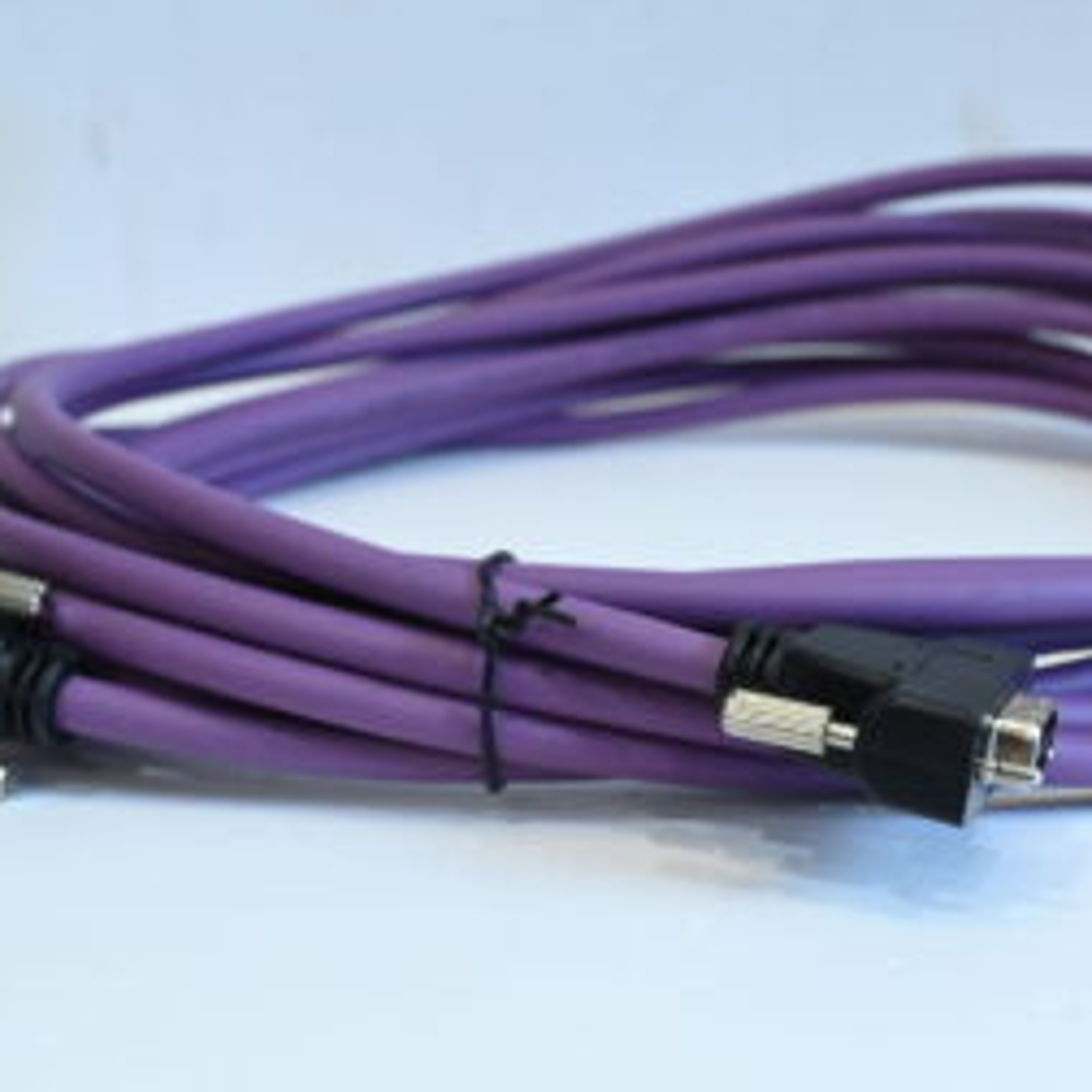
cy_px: 533
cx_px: 641
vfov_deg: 29.6
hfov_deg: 29.5
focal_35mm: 58
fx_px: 2070
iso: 6400
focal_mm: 40
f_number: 10
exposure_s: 1/125
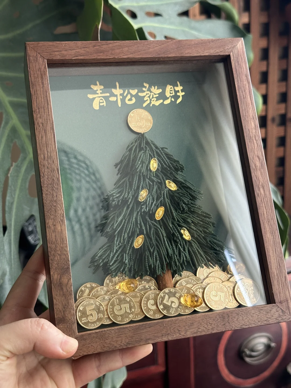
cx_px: 146
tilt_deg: -16.6
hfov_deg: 30.3
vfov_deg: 39.7
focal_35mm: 48
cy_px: 194
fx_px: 538
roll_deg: +2.7
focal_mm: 6.86
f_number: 1.78
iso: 250
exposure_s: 1/45
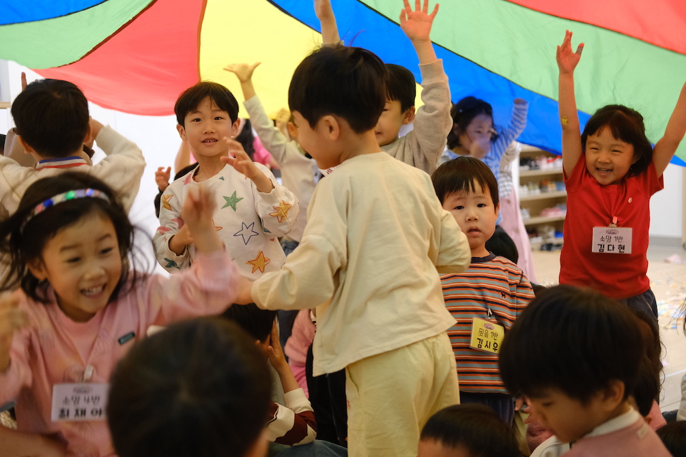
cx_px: 342
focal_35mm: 54
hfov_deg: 36.9
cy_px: 228
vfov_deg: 25.1
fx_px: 1029
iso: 2000
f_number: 2
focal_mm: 35
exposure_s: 1/160
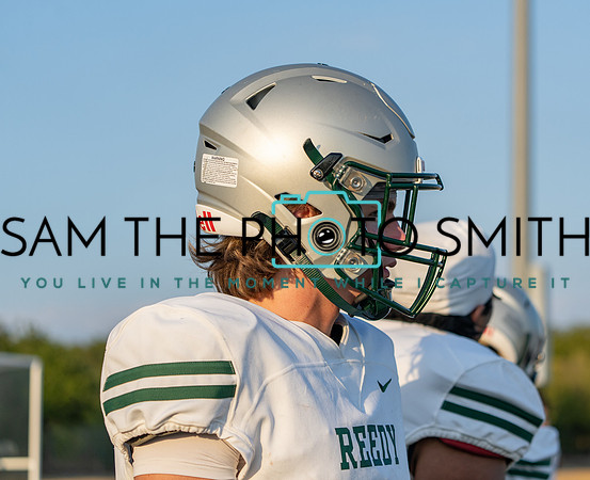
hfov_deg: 16.4
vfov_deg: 13.4
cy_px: 239
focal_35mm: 116
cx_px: 361
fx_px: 2046
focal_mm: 100
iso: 250
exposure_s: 1/1250
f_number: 4.5
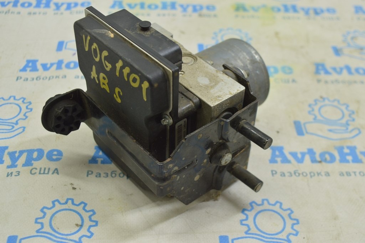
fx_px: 517
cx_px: 182
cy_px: 122
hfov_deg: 38.9
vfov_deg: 26.4
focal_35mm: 51
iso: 400
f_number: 5.6
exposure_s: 1/20
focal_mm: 34
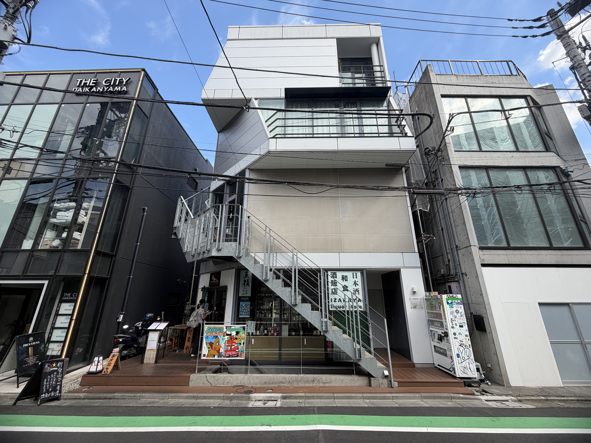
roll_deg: +0.1
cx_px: 296
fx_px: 239
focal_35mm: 14
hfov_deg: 102.1
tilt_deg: +18.6
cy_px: 222
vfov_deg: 85.7
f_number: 2.2
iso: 40
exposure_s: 1/502
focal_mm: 2.22
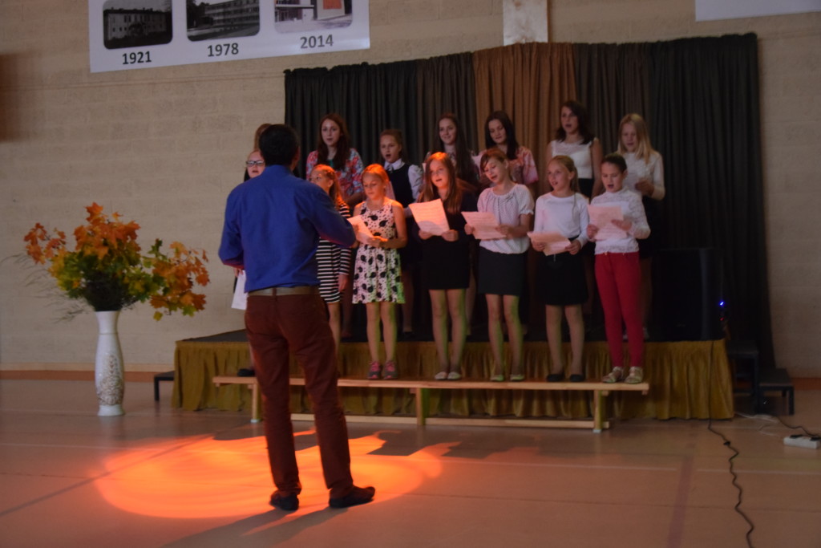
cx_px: 410
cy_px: 274
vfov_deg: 29.9
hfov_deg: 43.6
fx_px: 1026
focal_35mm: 45
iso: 3200
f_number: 4.2
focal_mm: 30
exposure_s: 1/10
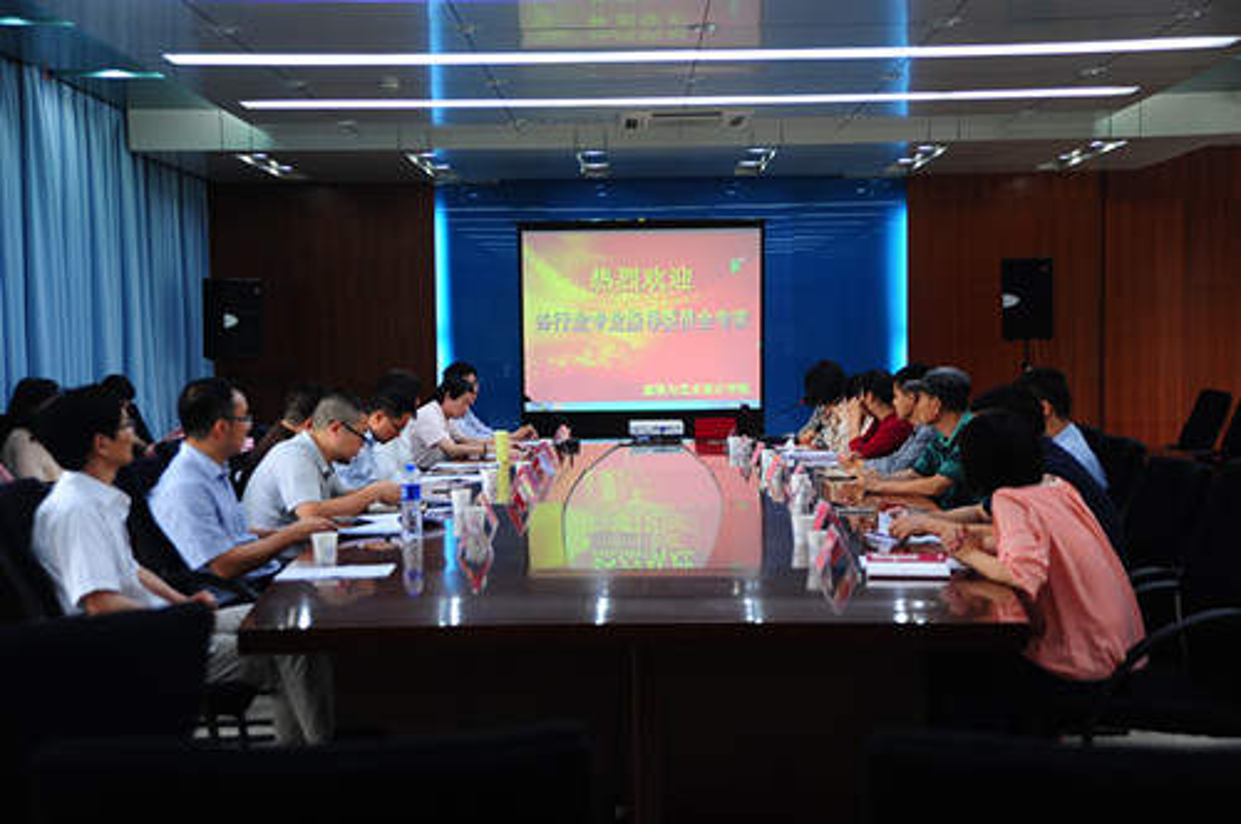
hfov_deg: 41.2
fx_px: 1653
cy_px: 412
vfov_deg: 28.0
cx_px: 620
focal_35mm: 48
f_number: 3.5
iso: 800
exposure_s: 1/40
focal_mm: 48
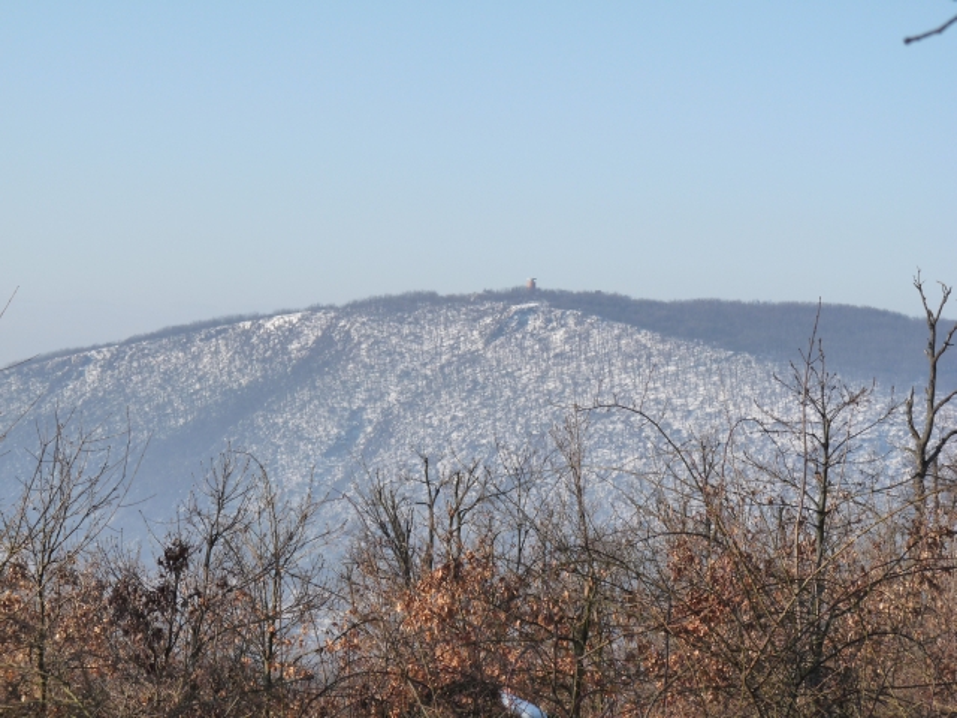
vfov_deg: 9.6
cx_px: 478
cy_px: 359
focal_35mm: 155
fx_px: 4285
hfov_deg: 12.7
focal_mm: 27.5
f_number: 5.6
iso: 160
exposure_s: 1/400
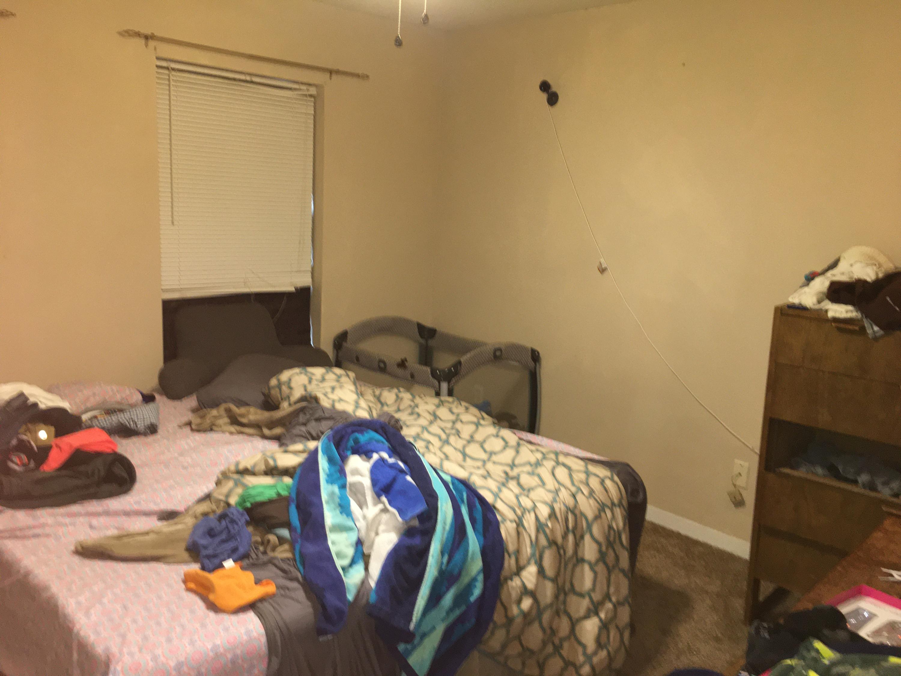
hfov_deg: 61.7
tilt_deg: -11.0
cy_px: 338
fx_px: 755
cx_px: 450
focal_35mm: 29
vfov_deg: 48.2
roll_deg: -1.6
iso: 125
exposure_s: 1/17
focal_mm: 4.15
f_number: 2.2
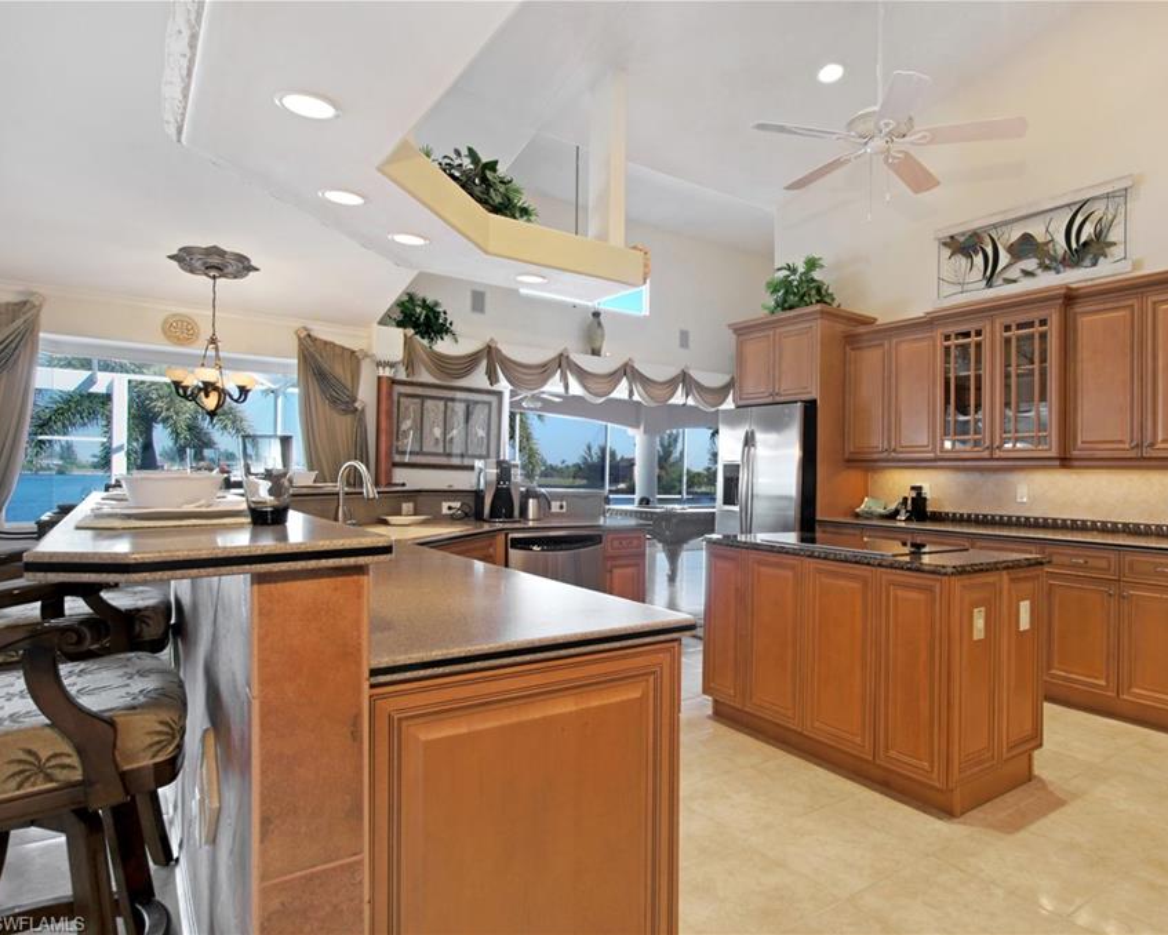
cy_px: 468
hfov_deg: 88.6
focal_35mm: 17
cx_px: 695
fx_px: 588
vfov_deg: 77.0
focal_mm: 10
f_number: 11
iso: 100
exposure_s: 1/2.5
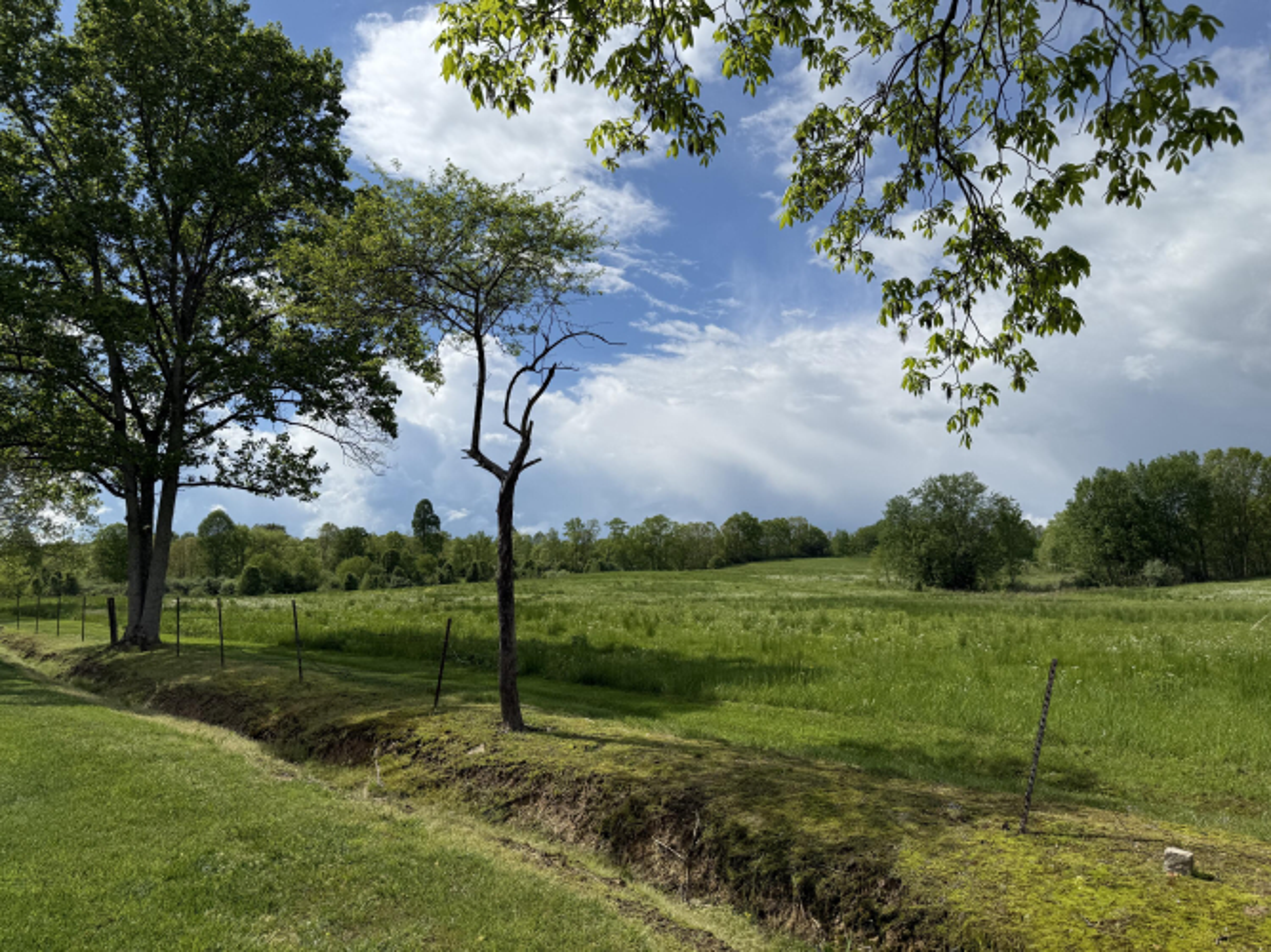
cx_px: 636
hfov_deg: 71.6
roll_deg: +1.2
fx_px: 881
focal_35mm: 24
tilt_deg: +8.3
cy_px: 476
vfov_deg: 56.8
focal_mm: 6.76
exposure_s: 1/9091
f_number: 1.78
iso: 80
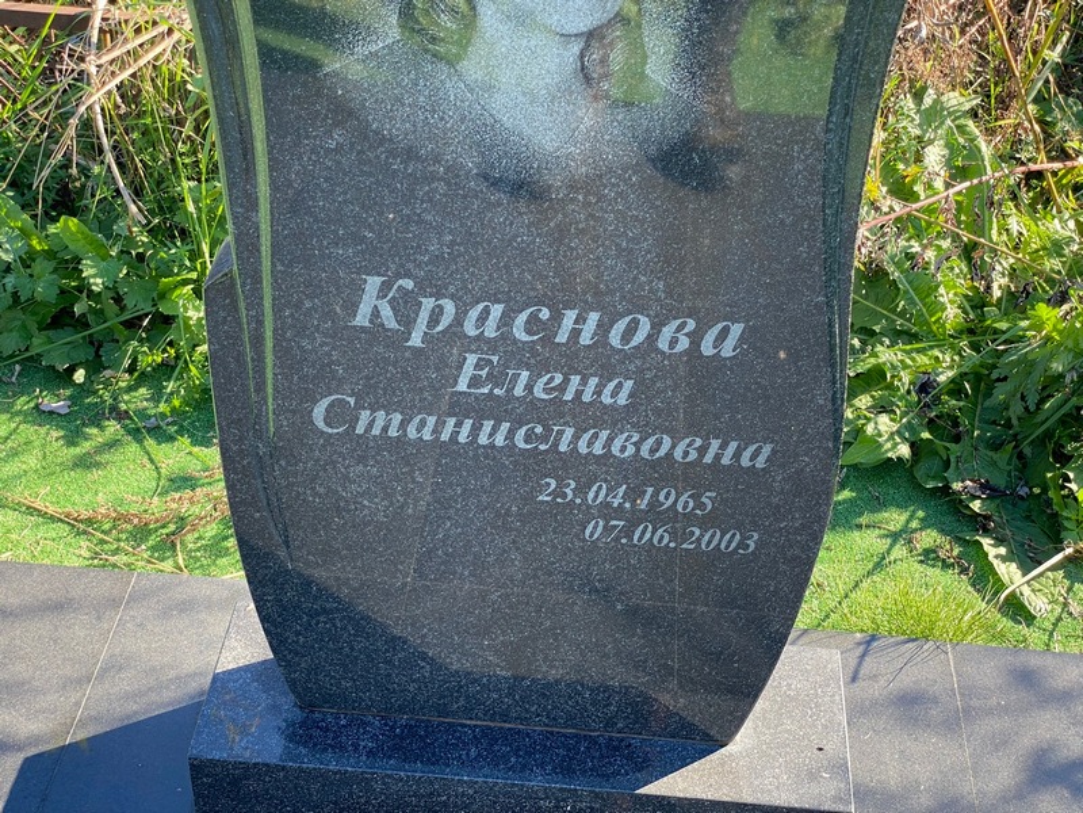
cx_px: 542
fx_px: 1627
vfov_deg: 28.0
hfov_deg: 36.8
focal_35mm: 52
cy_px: 406
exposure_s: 1/158
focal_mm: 6
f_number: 2
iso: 20
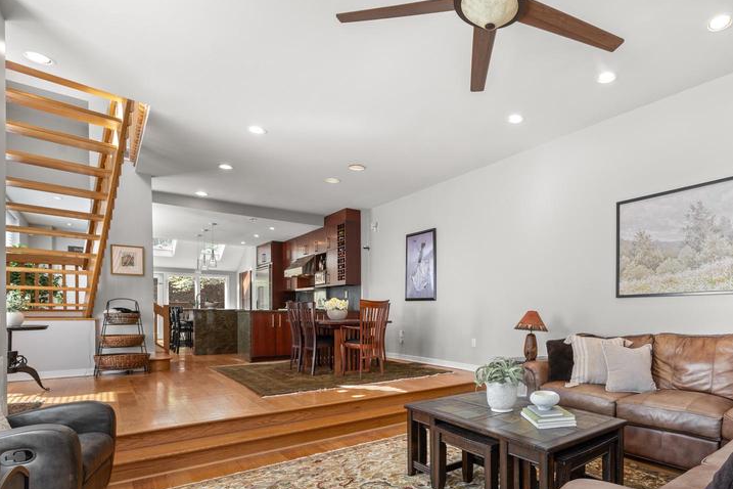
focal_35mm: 20
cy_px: 312
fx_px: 407
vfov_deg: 60.9
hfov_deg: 80.5
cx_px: 503
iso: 320
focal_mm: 14
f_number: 8
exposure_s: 1/20
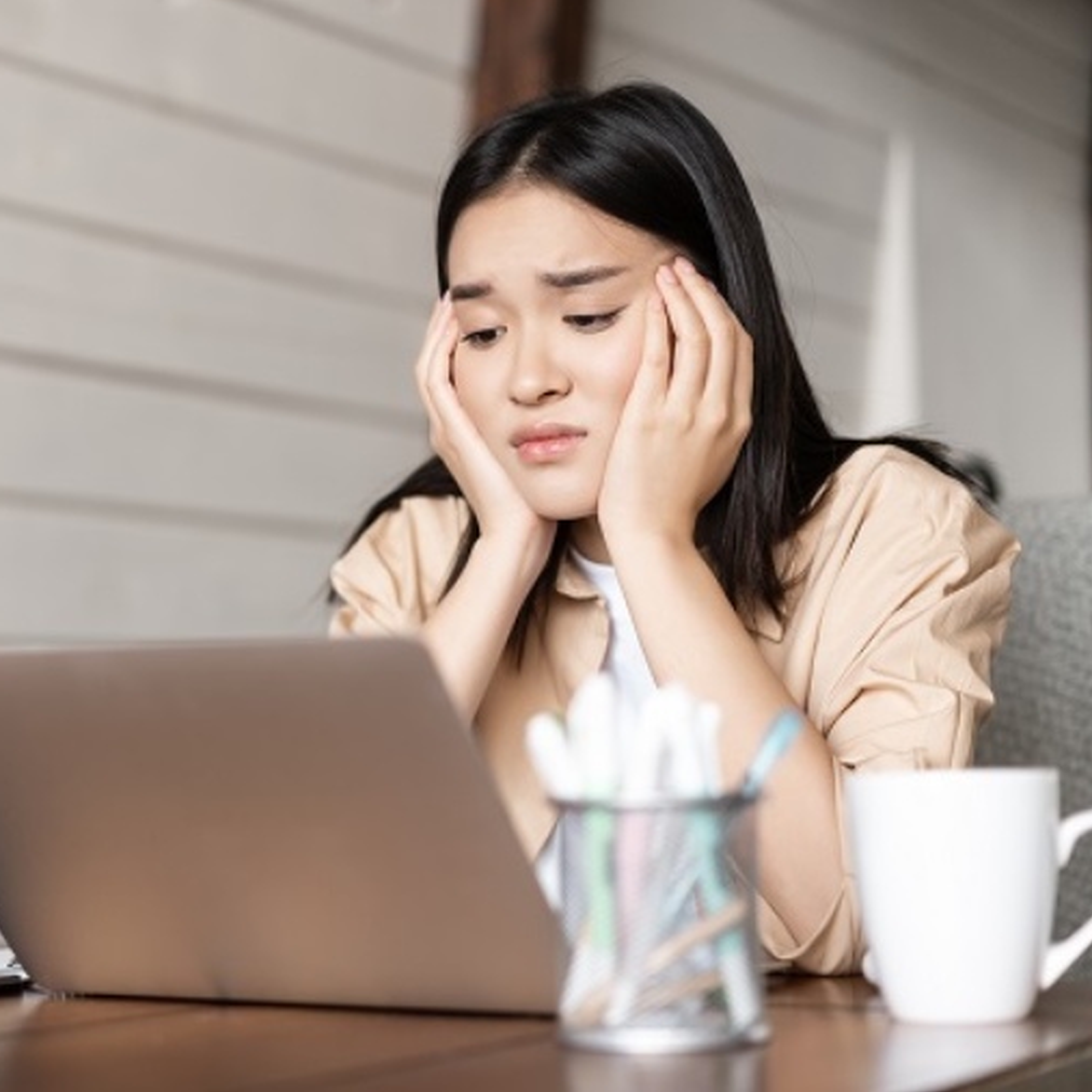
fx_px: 2534
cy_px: 542
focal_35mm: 71
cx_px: 281
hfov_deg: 24.1
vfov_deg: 24.3
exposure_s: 1/200
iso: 400
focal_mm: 55
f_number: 2
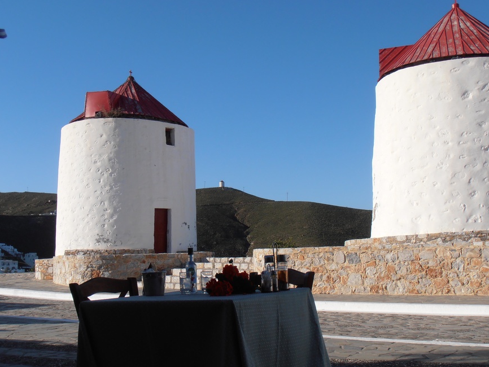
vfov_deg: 28.0
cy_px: 213
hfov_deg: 36.8
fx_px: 735
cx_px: 270
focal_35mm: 52
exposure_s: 1/1000
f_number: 4.2
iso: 80
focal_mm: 7.87
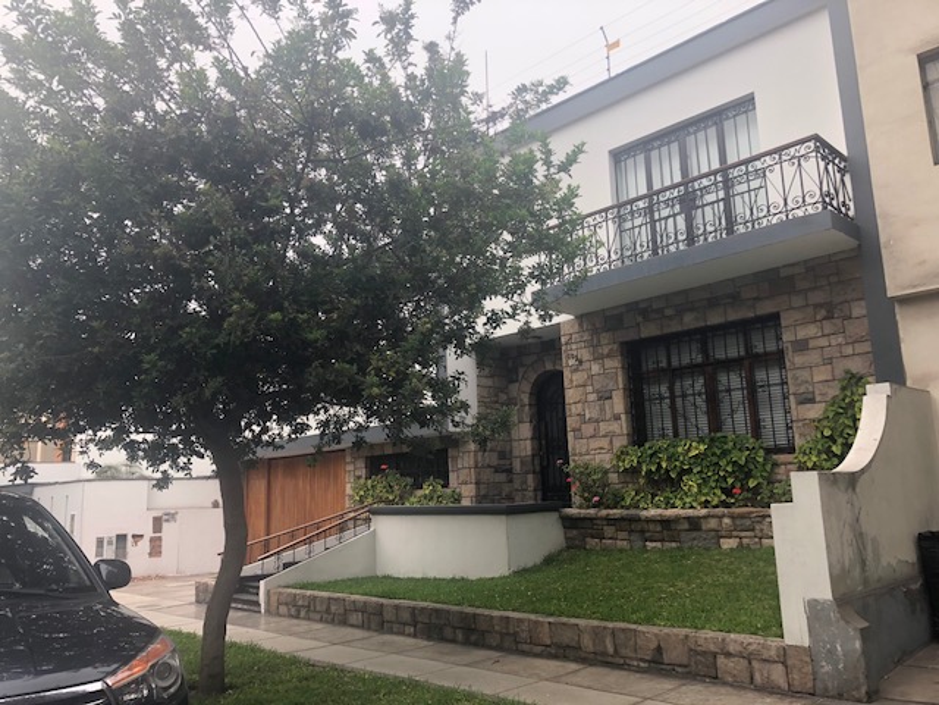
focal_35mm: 28
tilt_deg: +10.9
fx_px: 760
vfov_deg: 49.7
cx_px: 470
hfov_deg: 63.4
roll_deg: +2.5
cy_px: 352
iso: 20
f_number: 1.8
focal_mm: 3.99
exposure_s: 1/326
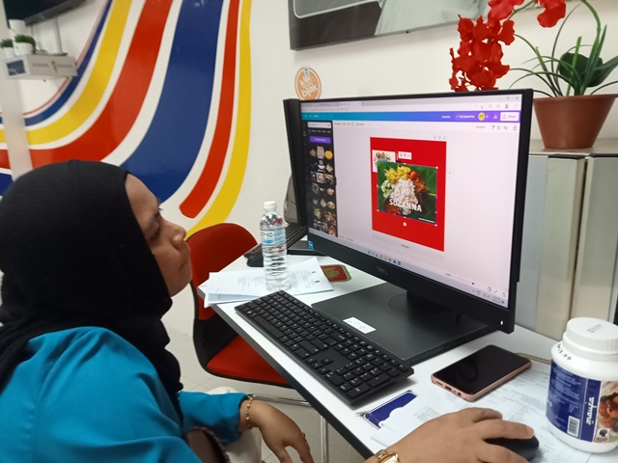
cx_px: 309
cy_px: 232
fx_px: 500
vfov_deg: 49.7
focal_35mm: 28
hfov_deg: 63.4
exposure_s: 1/33.3
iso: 595
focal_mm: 3.46
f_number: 2.2
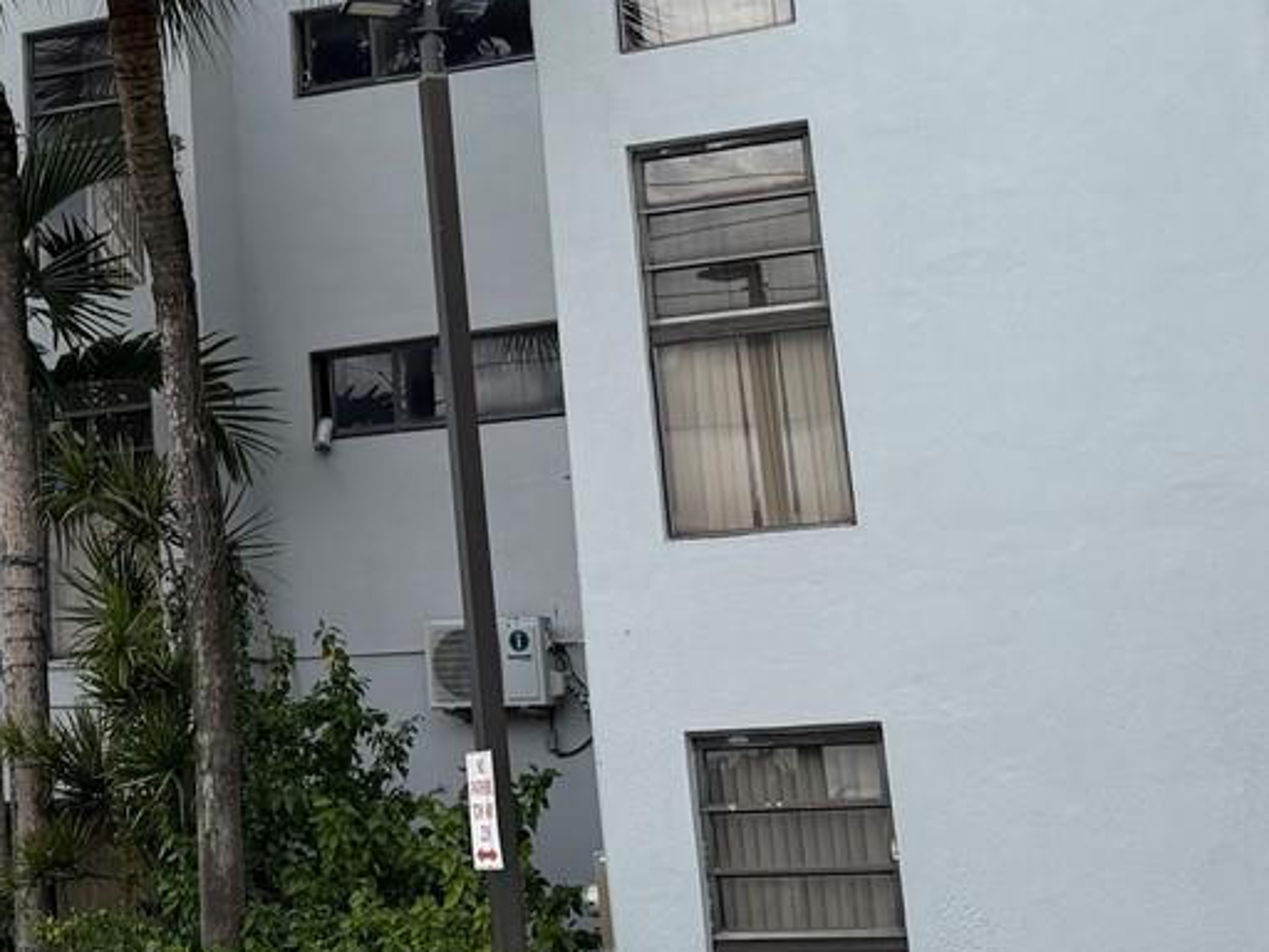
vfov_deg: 19.3
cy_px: 113
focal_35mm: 75
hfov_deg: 25.0
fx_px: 2749
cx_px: 53
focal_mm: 6.76
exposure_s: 1/3953
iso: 100
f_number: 1.78
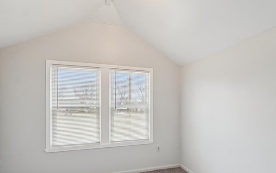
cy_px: 106
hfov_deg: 79.0
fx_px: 166
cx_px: 161
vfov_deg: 54.6
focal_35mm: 22
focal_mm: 10
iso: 200
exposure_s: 1/30
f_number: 8
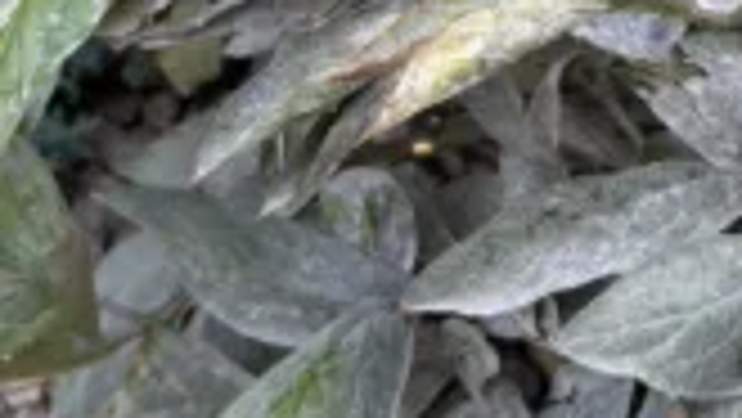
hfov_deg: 24.7
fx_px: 1693
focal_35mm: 86
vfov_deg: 13.6
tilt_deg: -19.9
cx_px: 411
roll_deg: -0.4
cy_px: -121
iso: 80
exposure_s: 1/241
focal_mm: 5.96
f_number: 1.6
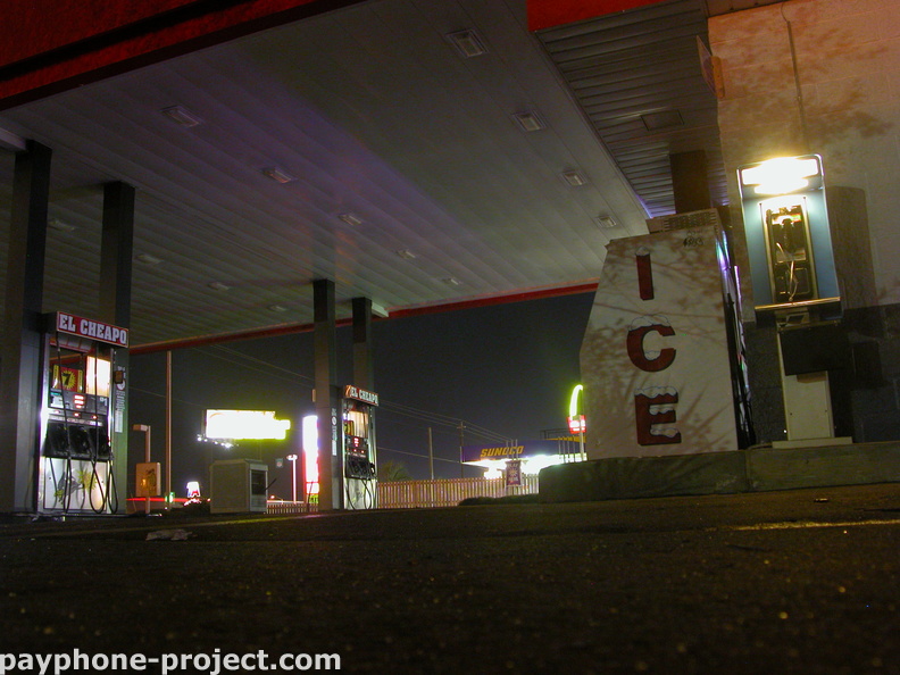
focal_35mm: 35
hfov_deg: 52.6
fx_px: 910
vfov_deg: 40.7
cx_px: 450
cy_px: 338
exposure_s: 1.58
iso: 400
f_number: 4
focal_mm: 8.9
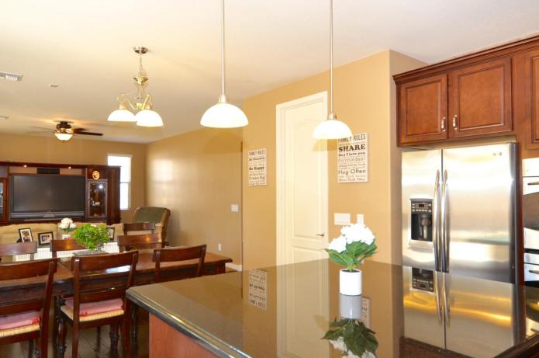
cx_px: 263
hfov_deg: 71.6
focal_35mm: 25
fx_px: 374
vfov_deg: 51.1
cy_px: 176
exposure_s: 1/60
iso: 450
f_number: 4
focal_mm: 10
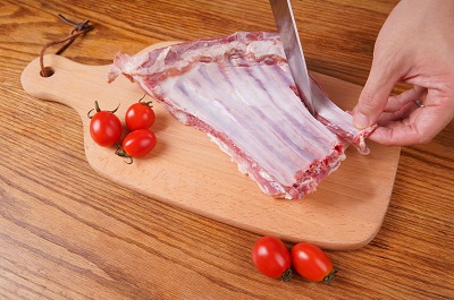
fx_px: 441
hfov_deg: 54.5
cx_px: 227
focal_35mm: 35
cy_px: 150
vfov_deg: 37.7
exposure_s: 1/100
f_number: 11
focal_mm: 35
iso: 100
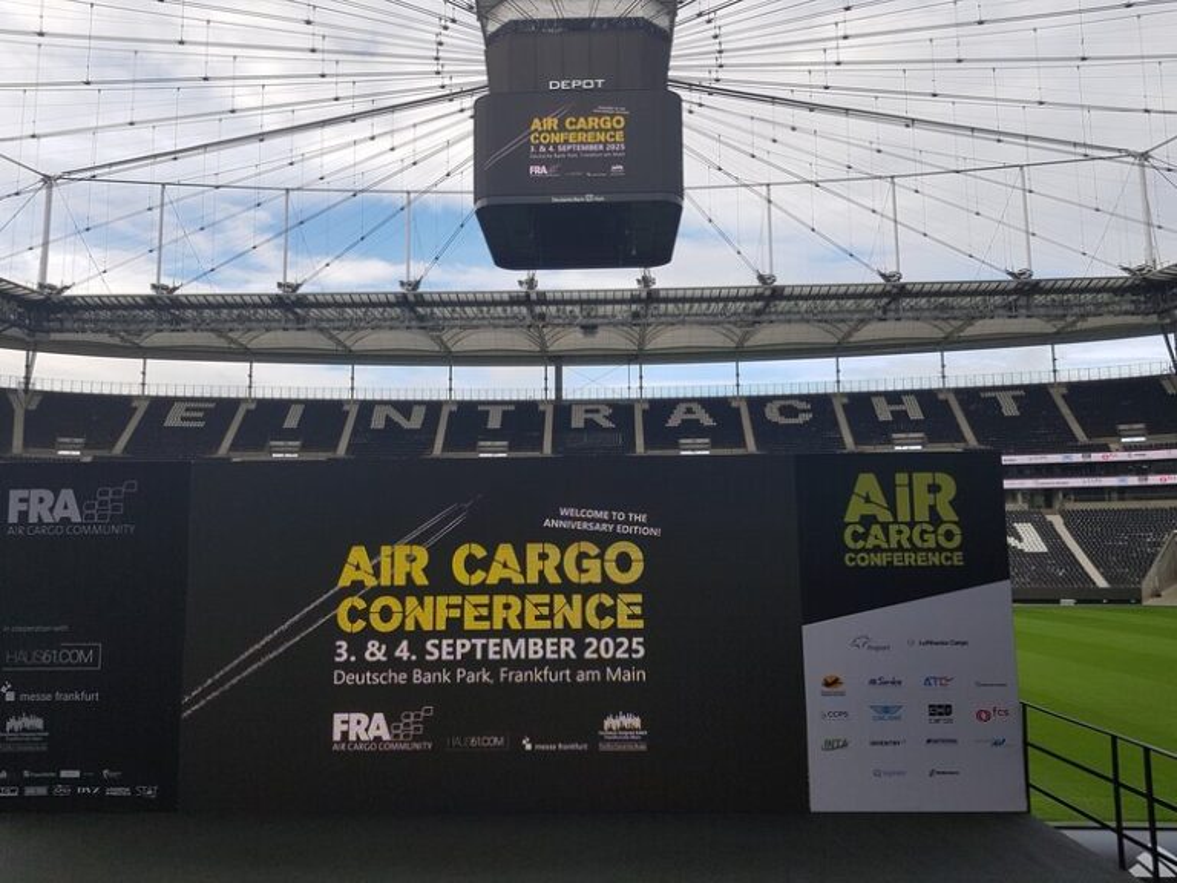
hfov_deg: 67.3
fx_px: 884
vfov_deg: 53.1
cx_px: 588
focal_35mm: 26
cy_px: 442
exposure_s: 1/1168
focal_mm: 4.2
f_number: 1.7
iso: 50
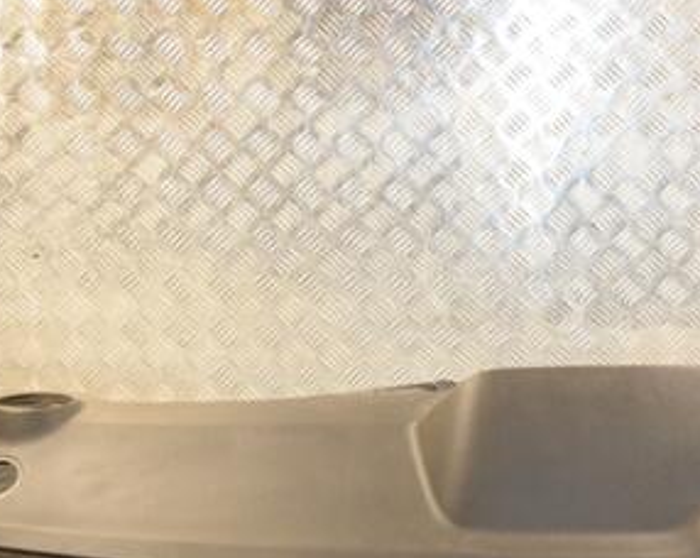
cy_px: 348
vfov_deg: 21.5
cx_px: 502
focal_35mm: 71
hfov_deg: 26.5
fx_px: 1469
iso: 800
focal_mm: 24
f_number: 5
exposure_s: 1/125
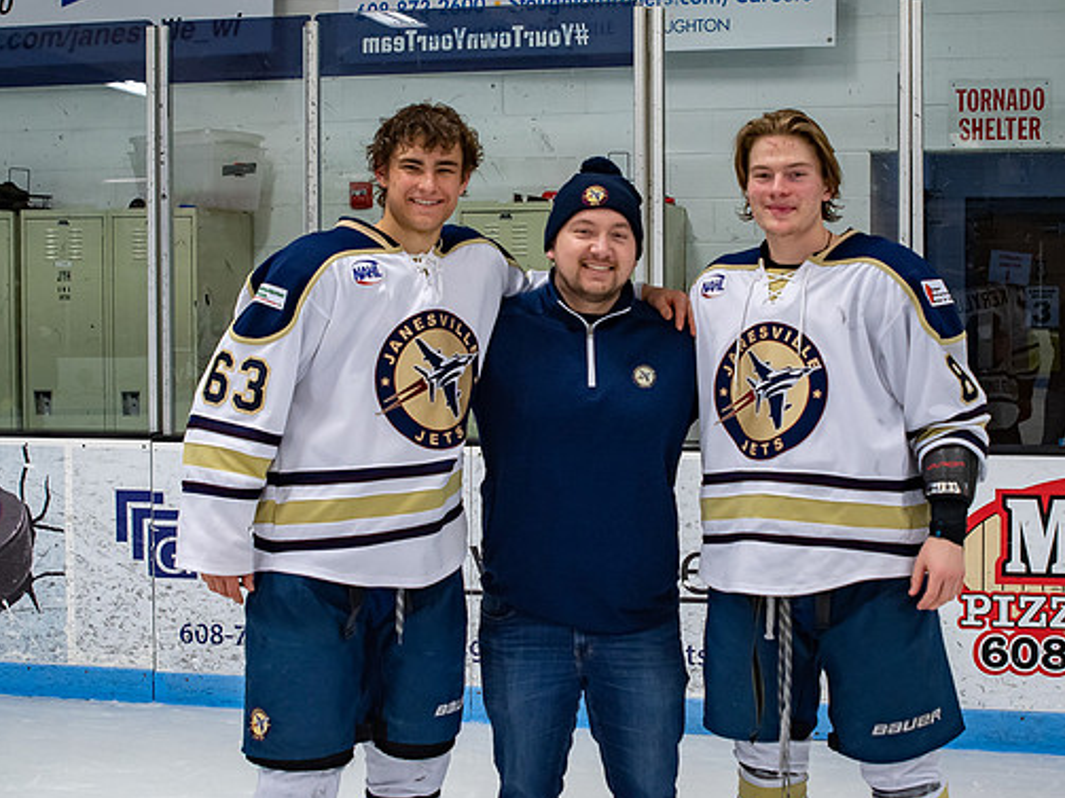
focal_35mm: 60
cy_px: 400
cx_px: 643
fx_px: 1846
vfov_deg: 24.4
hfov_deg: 32.1
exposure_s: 1/250
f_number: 4.5
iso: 400
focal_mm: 29
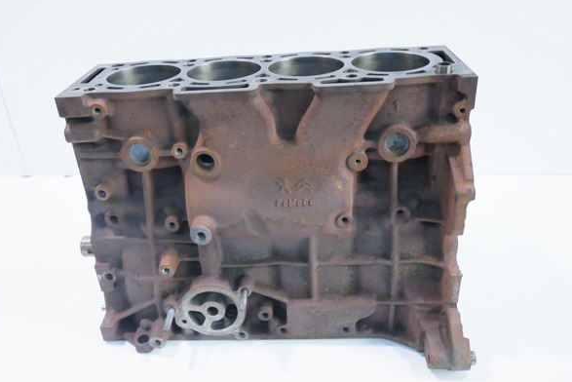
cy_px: 207
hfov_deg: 55.7
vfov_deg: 38.9
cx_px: 268
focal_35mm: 34
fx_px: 540
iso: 500
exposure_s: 1/60
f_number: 3.7
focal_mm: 15
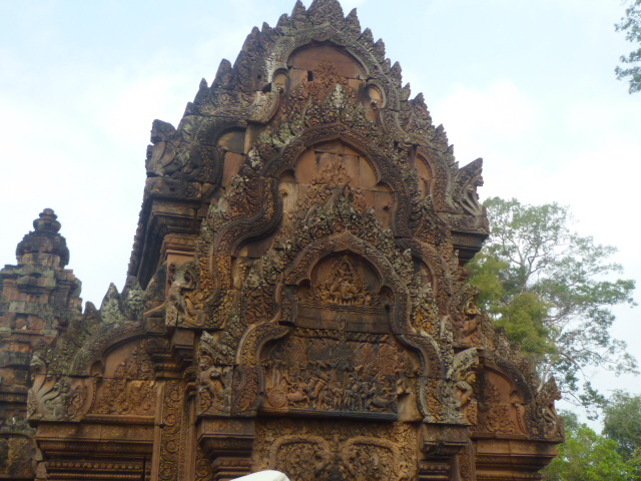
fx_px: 778
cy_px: 240
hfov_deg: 44.8
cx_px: 320
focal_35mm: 42
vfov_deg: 34.3
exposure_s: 1/500
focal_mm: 4.4
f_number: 2.8
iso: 80
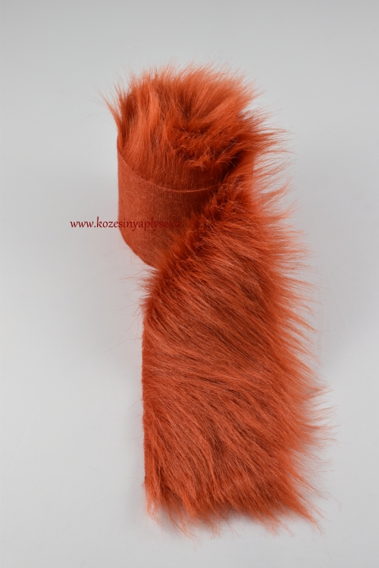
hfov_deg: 18.2
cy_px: 284
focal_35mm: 75
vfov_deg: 27.0
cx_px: 190
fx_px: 1184
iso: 400
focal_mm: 50
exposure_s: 1/80
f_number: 4
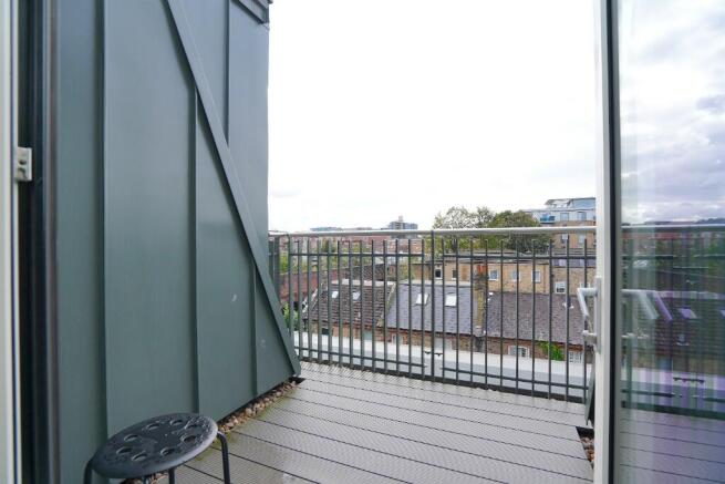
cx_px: 362
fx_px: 322
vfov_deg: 73.8
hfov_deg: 96.7
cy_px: 242
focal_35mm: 16
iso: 200
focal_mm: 16
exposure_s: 1/200
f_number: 6.3
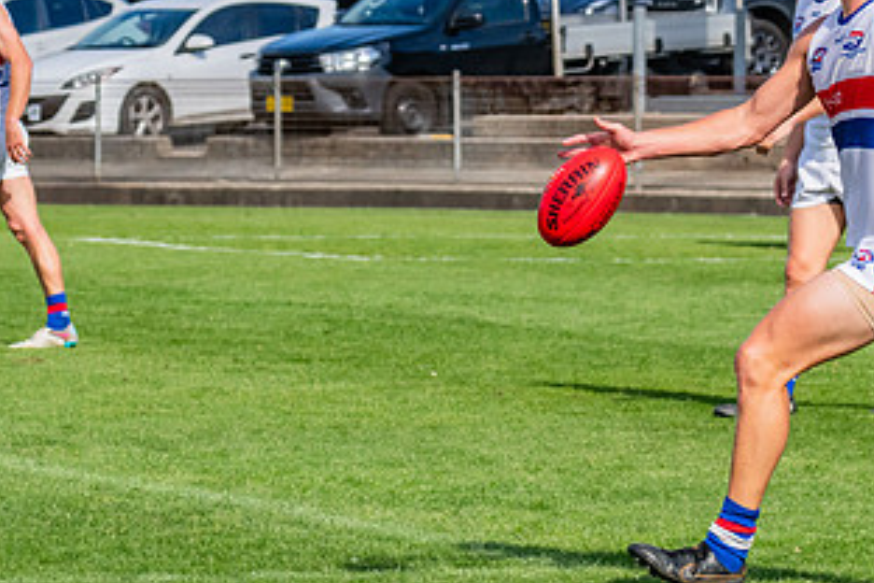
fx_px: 9273
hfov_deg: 5.4
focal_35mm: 382
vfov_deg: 3.6
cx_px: 878
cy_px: 325
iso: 800
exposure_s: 1/1600
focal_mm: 170
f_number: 10
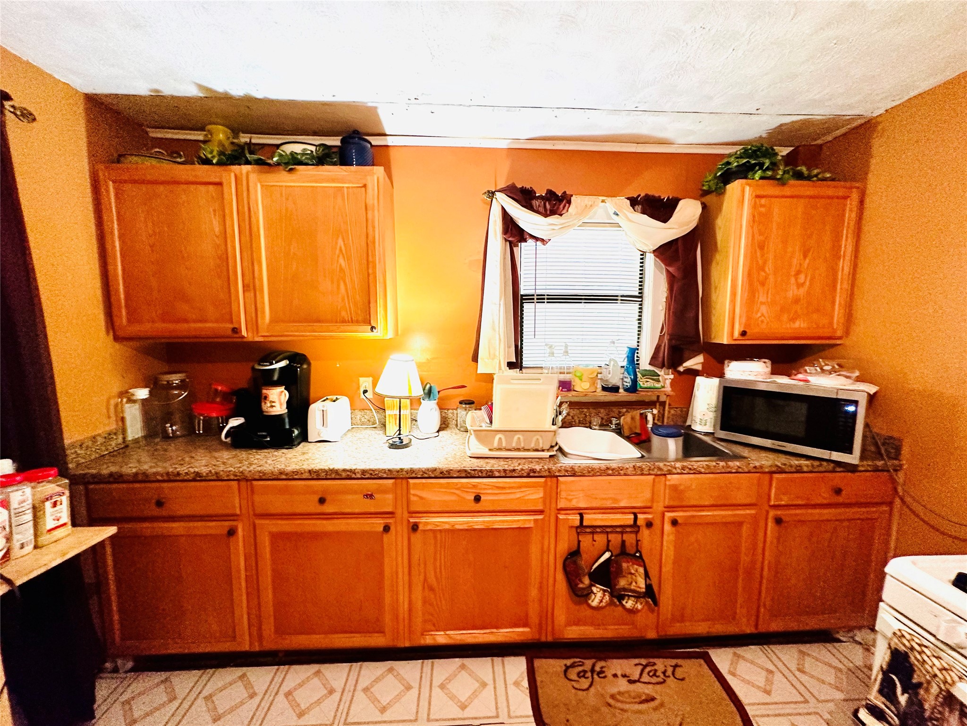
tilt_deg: -6.5
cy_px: 363
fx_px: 391
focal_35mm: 14
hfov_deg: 102.1
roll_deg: -0.2
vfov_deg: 85.7
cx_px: 484
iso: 320
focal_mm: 2.22
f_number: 2.2
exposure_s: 1/60
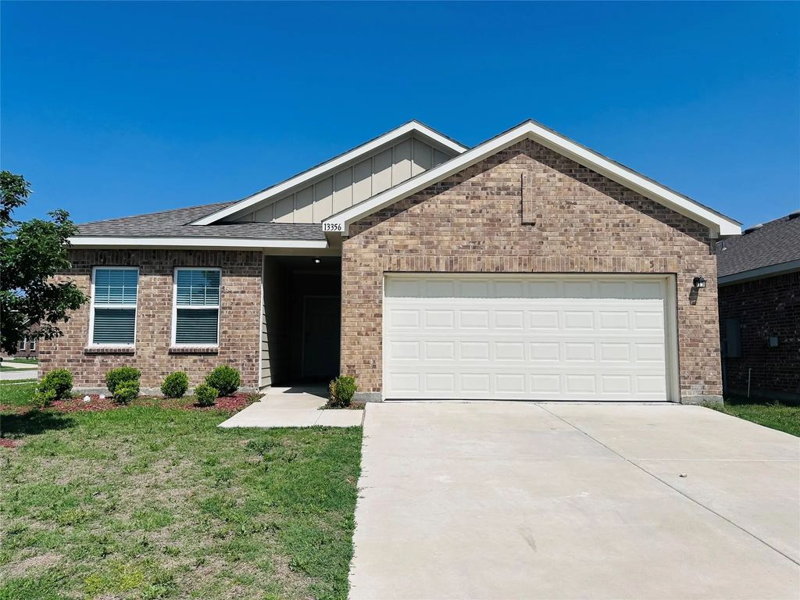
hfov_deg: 71.6
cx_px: 400
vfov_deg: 56.8
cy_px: 300
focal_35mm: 24
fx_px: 555
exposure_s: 1/12048
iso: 80
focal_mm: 6.86
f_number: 1.78
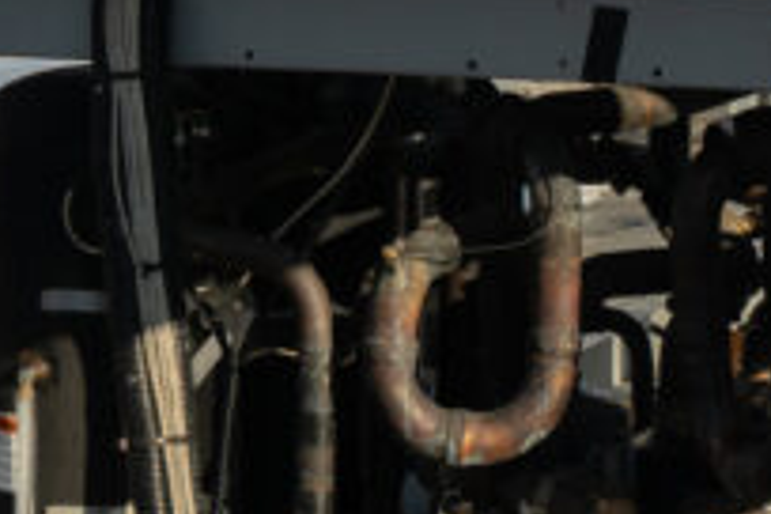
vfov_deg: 7.7
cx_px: 435
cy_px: -206
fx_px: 3769
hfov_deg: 11.7
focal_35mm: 176
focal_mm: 35
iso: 200
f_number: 5.6
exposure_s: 1/320
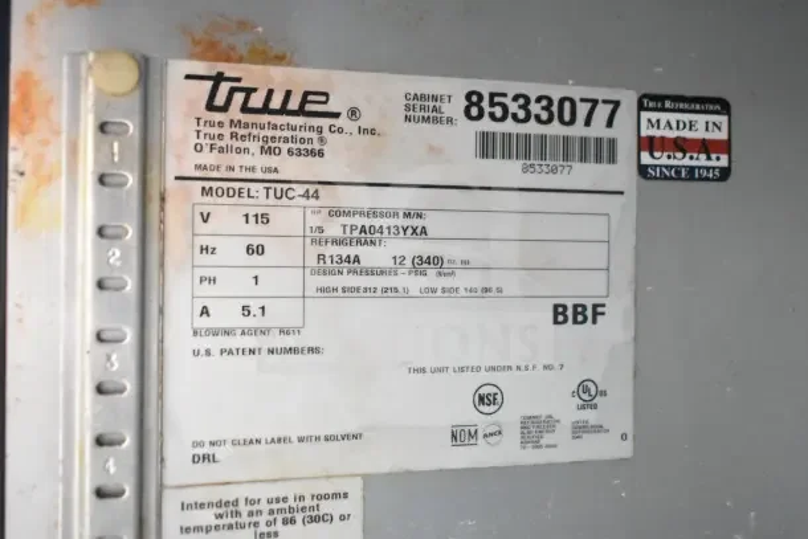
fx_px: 875
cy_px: 270
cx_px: 404
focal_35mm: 39
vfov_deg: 34.2
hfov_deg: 49.5
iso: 14400
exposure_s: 1/40
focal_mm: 26
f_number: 4
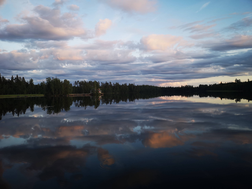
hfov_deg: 65.3
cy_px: 94
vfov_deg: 51.4
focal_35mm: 27
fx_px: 197
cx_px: 126
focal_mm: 3.95
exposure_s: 1/226
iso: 50
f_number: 1.8
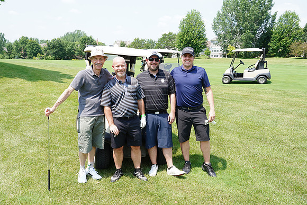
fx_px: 264
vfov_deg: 42.3
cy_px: 102
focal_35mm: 31
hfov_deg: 60.3
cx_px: 154
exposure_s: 1/200
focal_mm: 31
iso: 250
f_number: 9
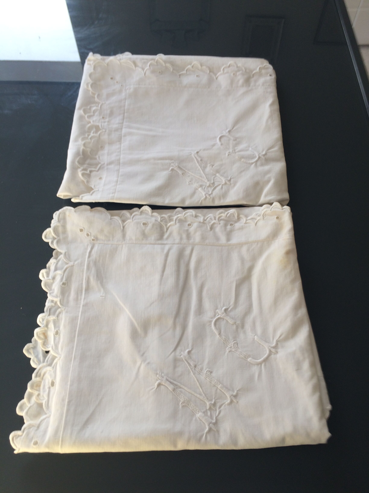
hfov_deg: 48.2
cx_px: 184
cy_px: 246
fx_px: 412
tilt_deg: -61.5
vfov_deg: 61.7
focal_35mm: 29
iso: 32
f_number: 2.2
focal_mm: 4.15
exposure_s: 1/108
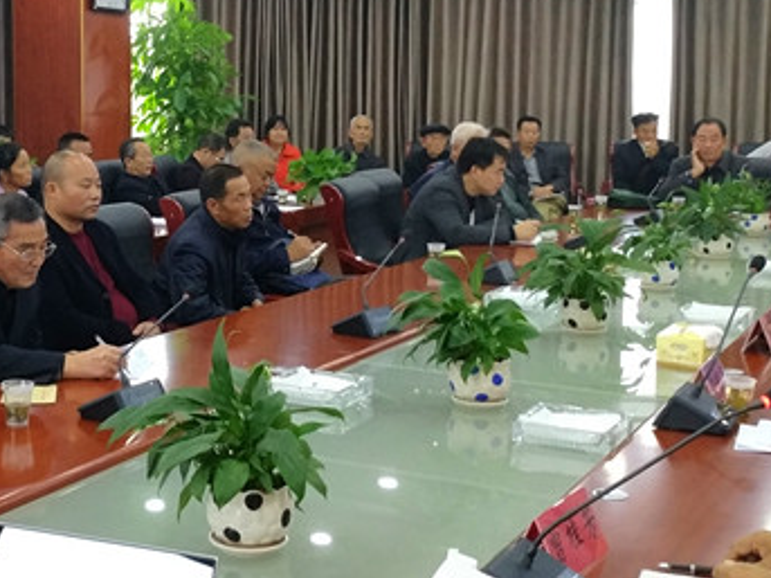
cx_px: 171
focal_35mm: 63
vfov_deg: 23.2
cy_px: 209
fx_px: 1403
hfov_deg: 30.1
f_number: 2.2
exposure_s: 1/25
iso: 500
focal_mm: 4.73
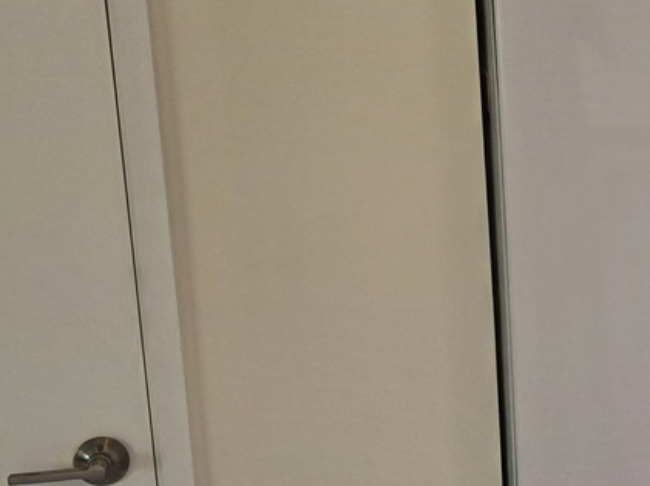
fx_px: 1576
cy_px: 295
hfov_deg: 20.8
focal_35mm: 84
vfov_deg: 17.5
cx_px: 895
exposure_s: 1/120
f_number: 1.7
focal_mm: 6.3
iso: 100
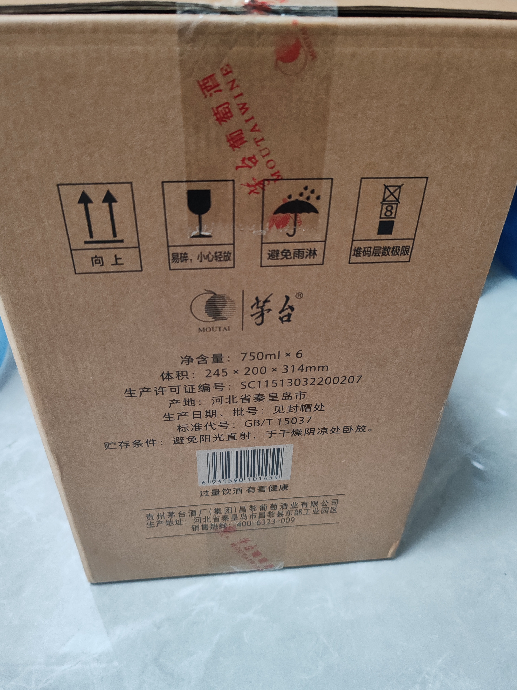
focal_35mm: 27
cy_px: 345
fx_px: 538
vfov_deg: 65.3
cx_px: 258
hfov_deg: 51.4
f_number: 1.9
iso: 2500
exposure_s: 1/50
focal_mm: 6.12
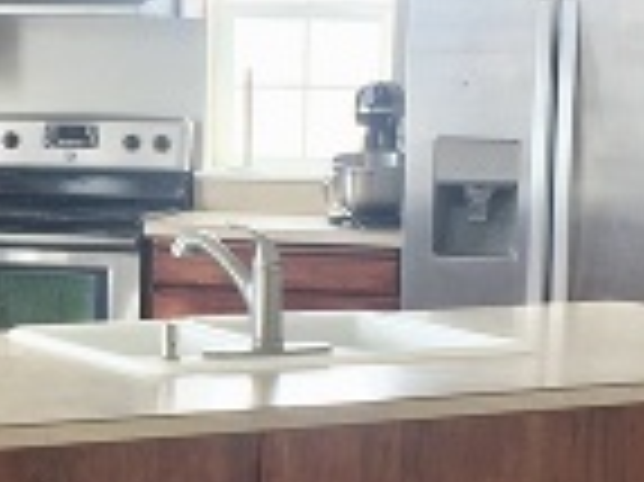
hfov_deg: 14.9
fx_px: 2417
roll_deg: -0.9
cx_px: -18
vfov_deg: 11.4
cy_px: 338
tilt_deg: -6.9
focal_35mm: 130
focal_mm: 4.15
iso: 32
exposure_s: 1/40
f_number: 2.2
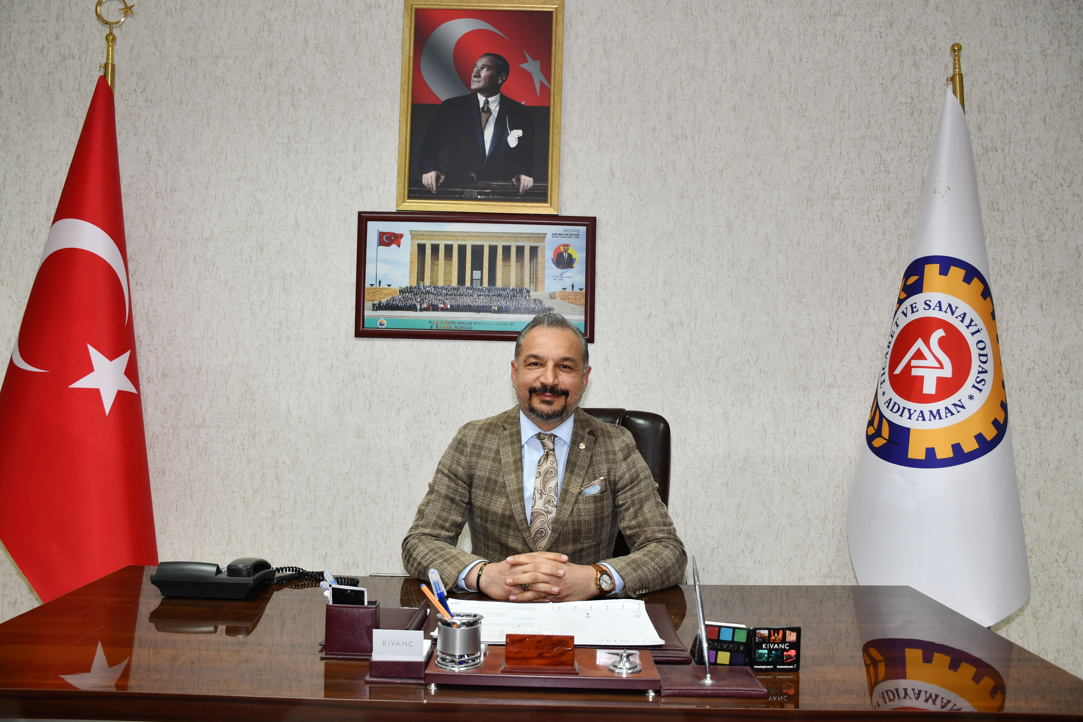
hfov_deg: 61.9
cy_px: 361
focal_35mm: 30
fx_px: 902
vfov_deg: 43.6
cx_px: 542
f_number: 4
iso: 360
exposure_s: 1/60
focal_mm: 20
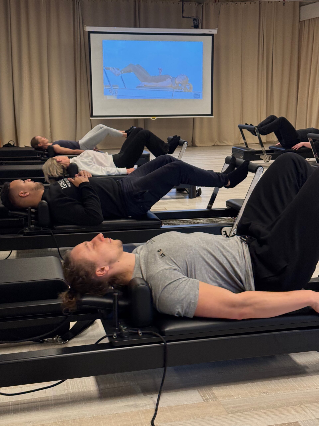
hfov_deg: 30.3
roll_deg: -0.7
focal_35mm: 48
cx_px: 160
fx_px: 590
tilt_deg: -11.0
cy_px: 213
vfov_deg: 39.7
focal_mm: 6.76
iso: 200
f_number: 1.78
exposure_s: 1/40
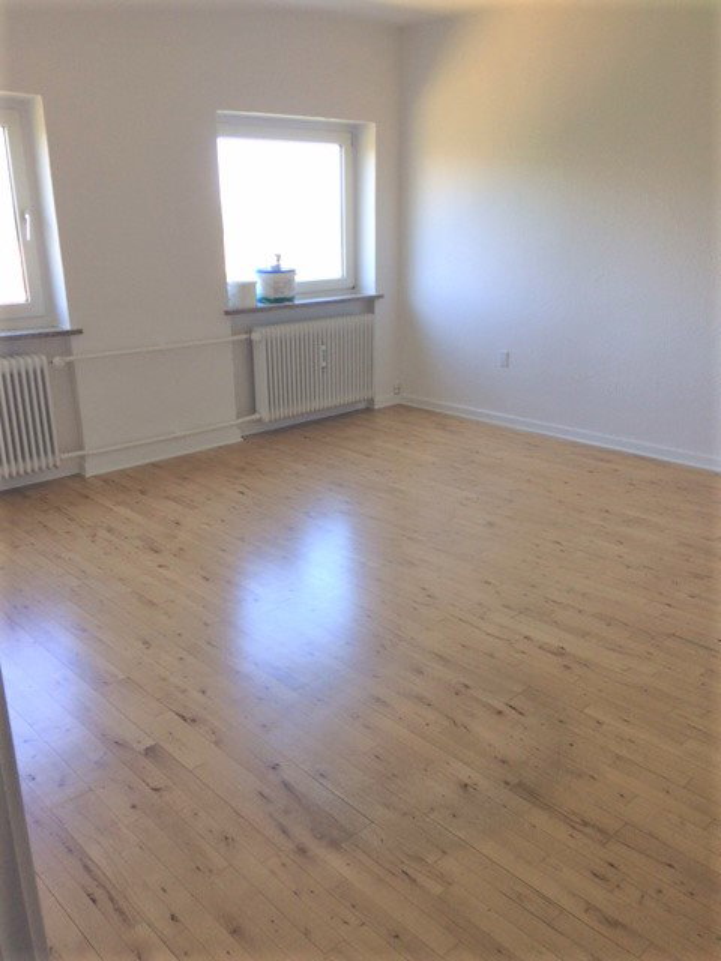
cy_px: 480
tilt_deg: -19.9
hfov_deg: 48.2
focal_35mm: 29
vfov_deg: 61.7
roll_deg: +1.4
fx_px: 805
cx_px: 360
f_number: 2.2
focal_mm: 4.15
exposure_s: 1/50
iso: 40
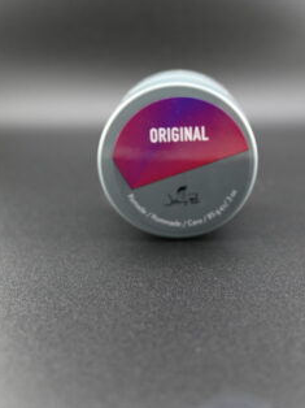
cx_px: 148
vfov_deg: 37.0
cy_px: 174
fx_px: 608
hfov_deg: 28.2
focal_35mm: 52
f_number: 4.2
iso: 1250
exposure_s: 1/125
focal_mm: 25
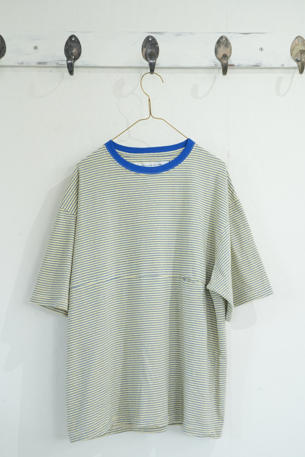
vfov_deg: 33.9
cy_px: 228
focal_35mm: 59
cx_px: 152
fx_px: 749
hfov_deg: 23.0
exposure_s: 1/30
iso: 1600
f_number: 11
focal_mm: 59
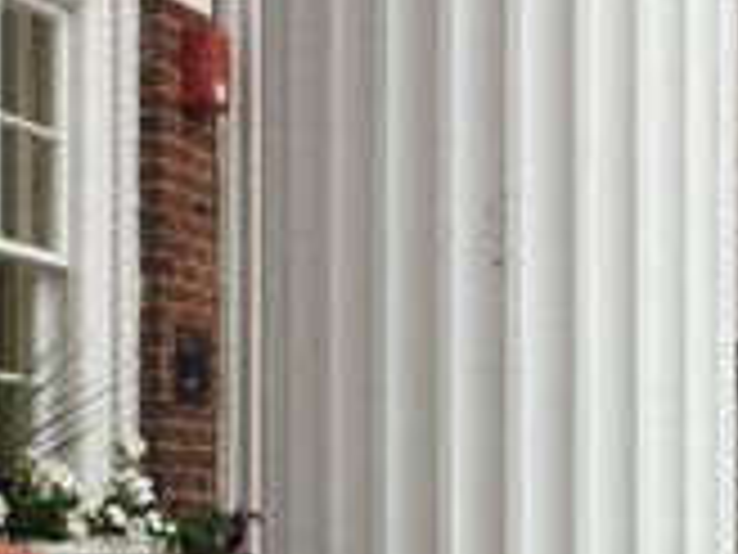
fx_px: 2004
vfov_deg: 15.5
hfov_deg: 20.7
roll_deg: +0.3
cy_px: 518
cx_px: 187
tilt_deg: +2.2
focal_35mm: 94
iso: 32
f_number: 2.2
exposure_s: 1/265
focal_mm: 4.15
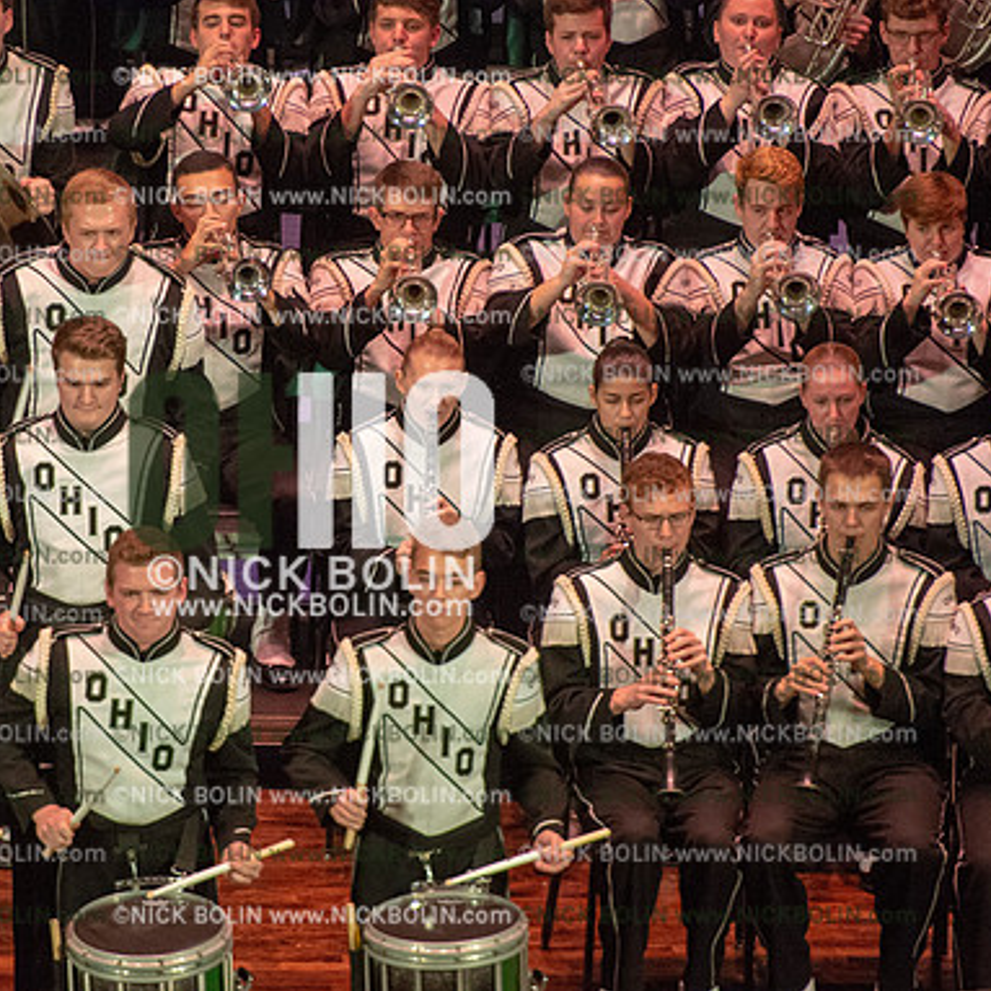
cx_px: 310
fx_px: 16648
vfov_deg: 3.4
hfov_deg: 3.4
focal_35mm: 514
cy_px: 494
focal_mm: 400
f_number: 5.6
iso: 8000
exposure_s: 1/250
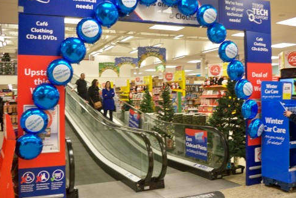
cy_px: 93
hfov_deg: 50.7
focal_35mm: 38
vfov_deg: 35.1
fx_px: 313
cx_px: 147
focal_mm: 6.3
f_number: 3.1
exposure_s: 1/60
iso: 250
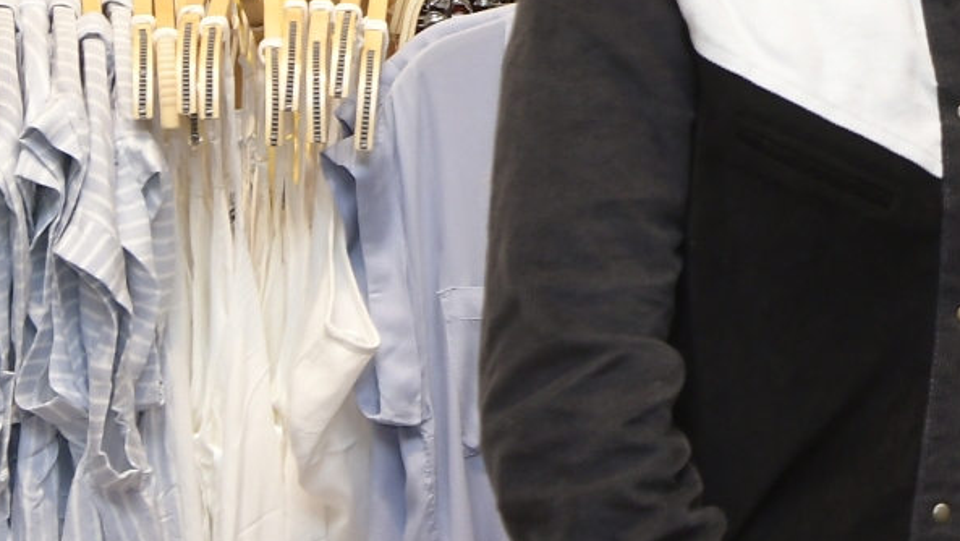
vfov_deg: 7.7
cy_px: 29
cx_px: 1457
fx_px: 4015
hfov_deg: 12.9
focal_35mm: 158
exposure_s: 1/200
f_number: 5
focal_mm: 31
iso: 1000
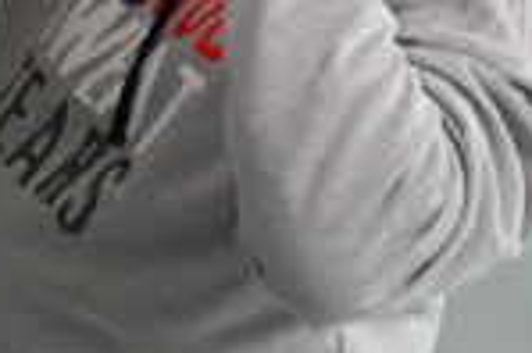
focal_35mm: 155
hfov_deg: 12.6
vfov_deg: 8.7
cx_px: -275
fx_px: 2288
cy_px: -86
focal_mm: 30
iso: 800
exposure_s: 1/200
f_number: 2.8
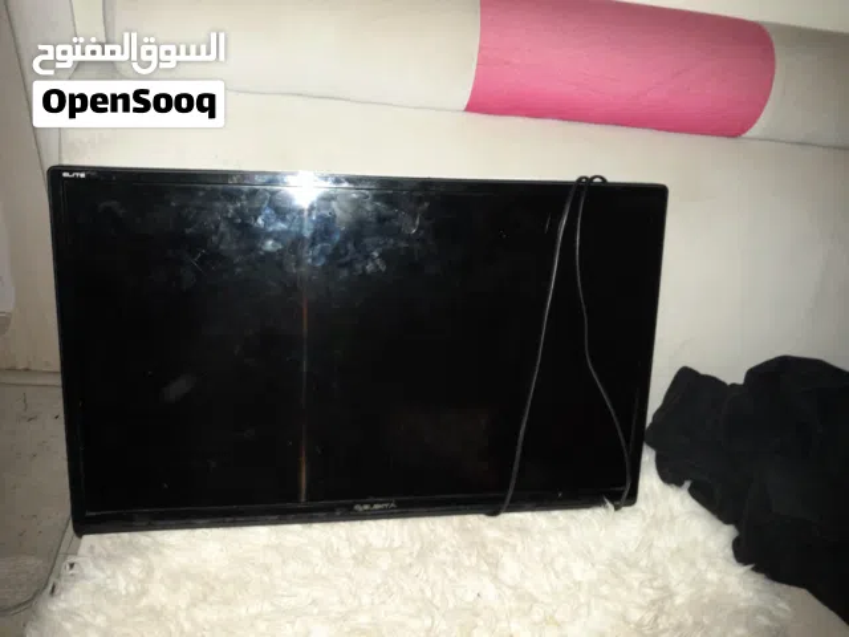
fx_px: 662
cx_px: 424
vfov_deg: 51.4
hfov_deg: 65.3
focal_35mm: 27
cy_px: 318
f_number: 1.8
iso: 500
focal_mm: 4
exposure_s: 1/25
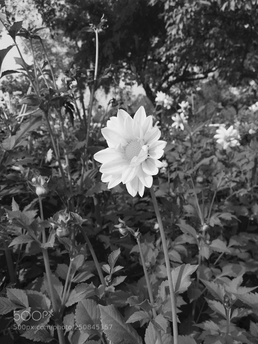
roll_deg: +1.2
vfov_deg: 61.7
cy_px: 172
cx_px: 129
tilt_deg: -8.2
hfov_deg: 48.2
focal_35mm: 29
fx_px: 288
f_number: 2.2
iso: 32
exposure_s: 1/2639
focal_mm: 4.15
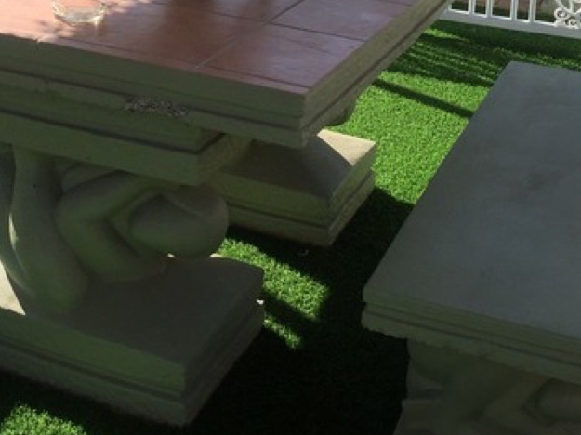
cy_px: 9
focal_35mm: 65
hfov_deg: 29.6
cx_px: 183
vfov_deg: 21.8
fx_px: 1090
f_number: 2.2
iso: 32
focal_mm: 4.15
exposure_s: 1/1319
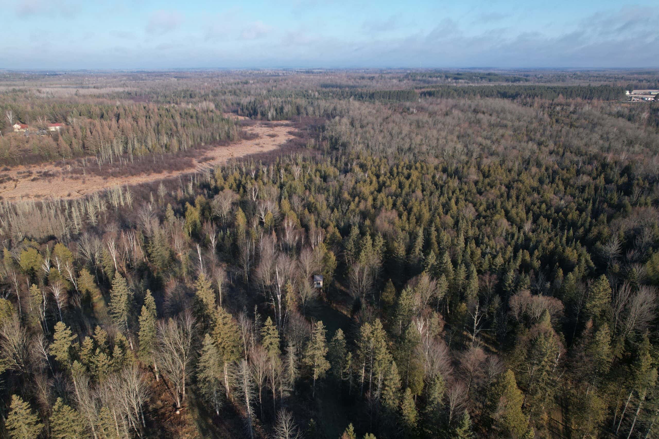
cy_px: 220
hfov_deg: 78.6
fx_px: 403
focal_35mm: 22
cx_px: 330
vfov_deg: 57.2
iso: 100
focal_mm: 8.38
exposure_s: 1/30
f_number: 2.8
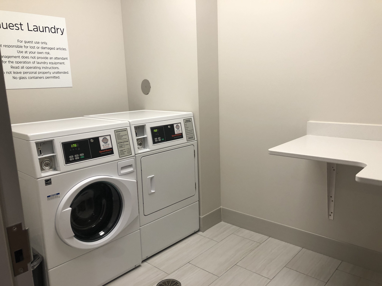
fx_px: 309
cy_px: 143
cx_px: 191
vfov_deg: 49.7
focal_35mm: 28
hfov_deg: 63.4
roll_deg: +2.4
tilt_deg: -12.4
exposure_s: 1/24
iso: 40
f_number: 1.8
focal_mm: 4
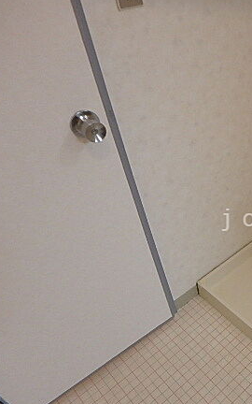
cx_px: 286
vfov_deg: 58.1
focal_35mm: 33
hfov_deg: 32.9
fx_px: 363
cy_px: 220
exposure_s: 1/30
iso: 320
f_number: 3.5
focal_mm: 3.7
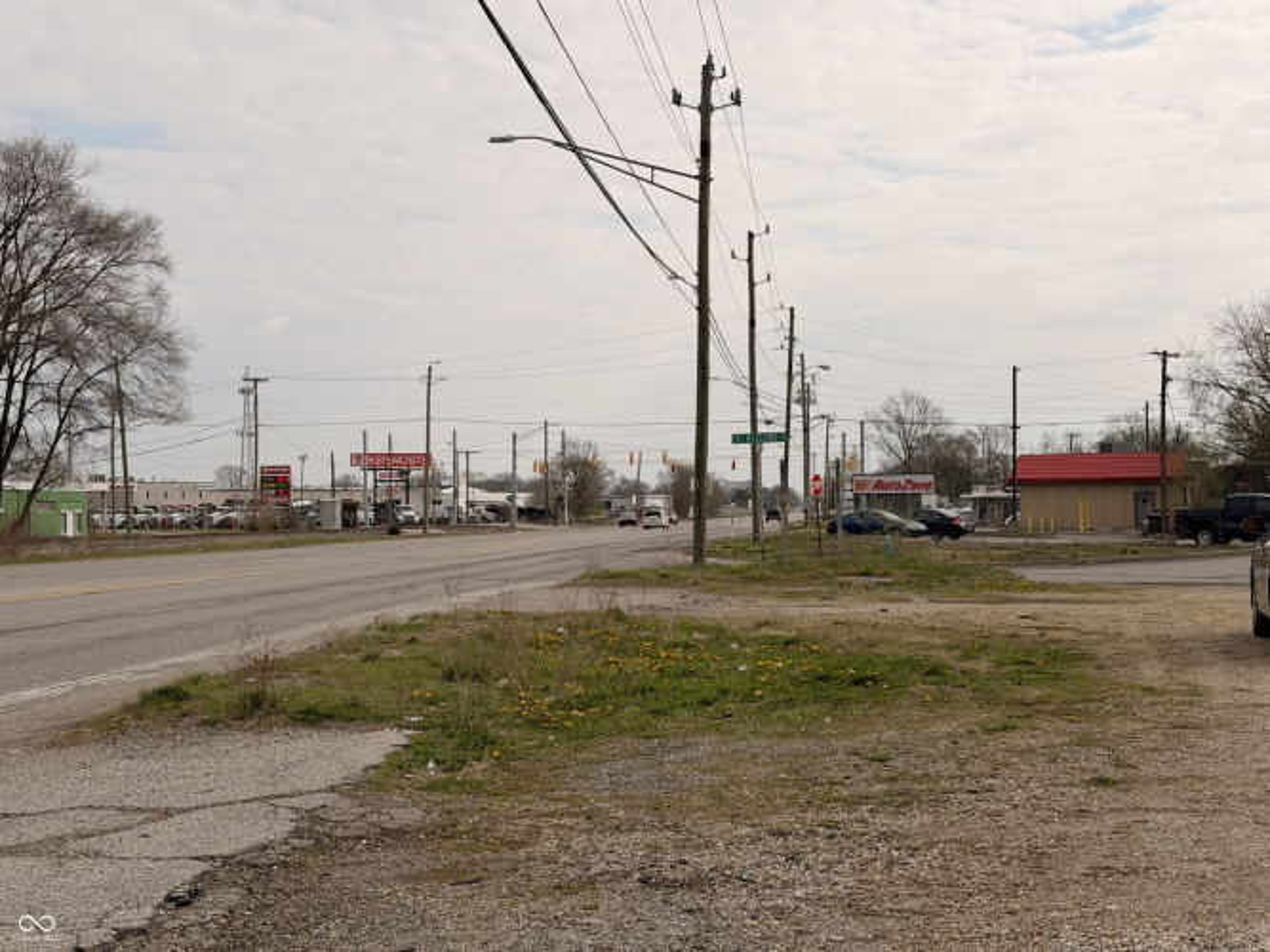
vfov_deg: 30.3
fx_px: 1761
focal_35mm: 48
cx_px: 635
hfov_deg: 39.7
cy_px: 476
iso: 64
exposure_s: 1/8772
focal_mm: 6.76
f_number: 1.78
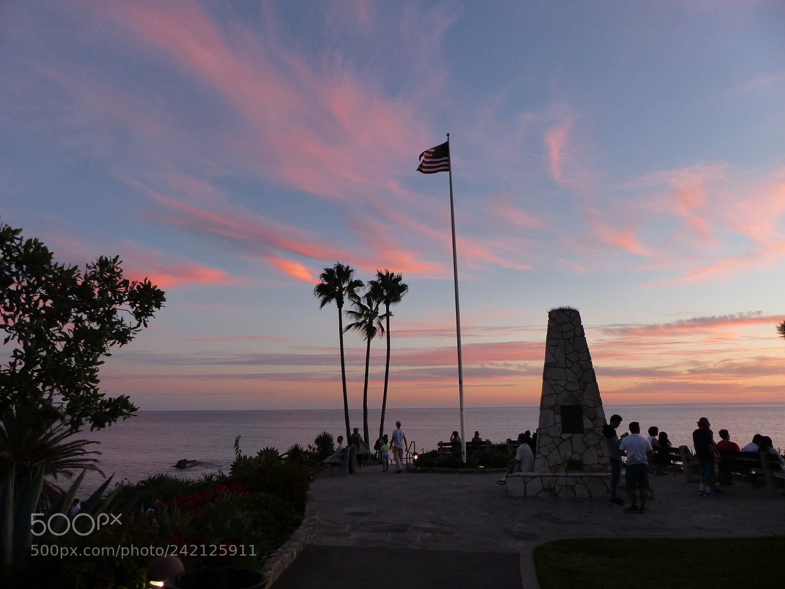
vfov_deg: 54.9
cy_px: 294
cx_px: 392
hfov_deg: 69.4
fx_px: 567
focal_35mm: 25
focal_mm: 4.5
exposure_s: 1/80
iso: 160
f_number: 2.8
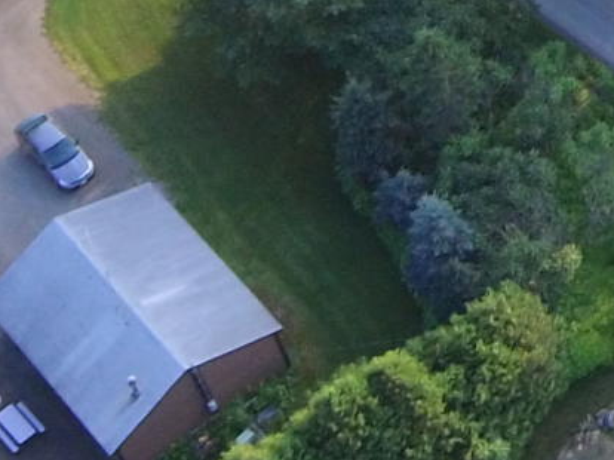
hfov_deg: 12.4
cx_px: 1130
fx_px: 2570
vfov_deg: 9.8
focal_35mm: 145
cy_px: -303
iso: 128
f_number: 2.8
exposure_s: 1/100
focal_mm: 3.61
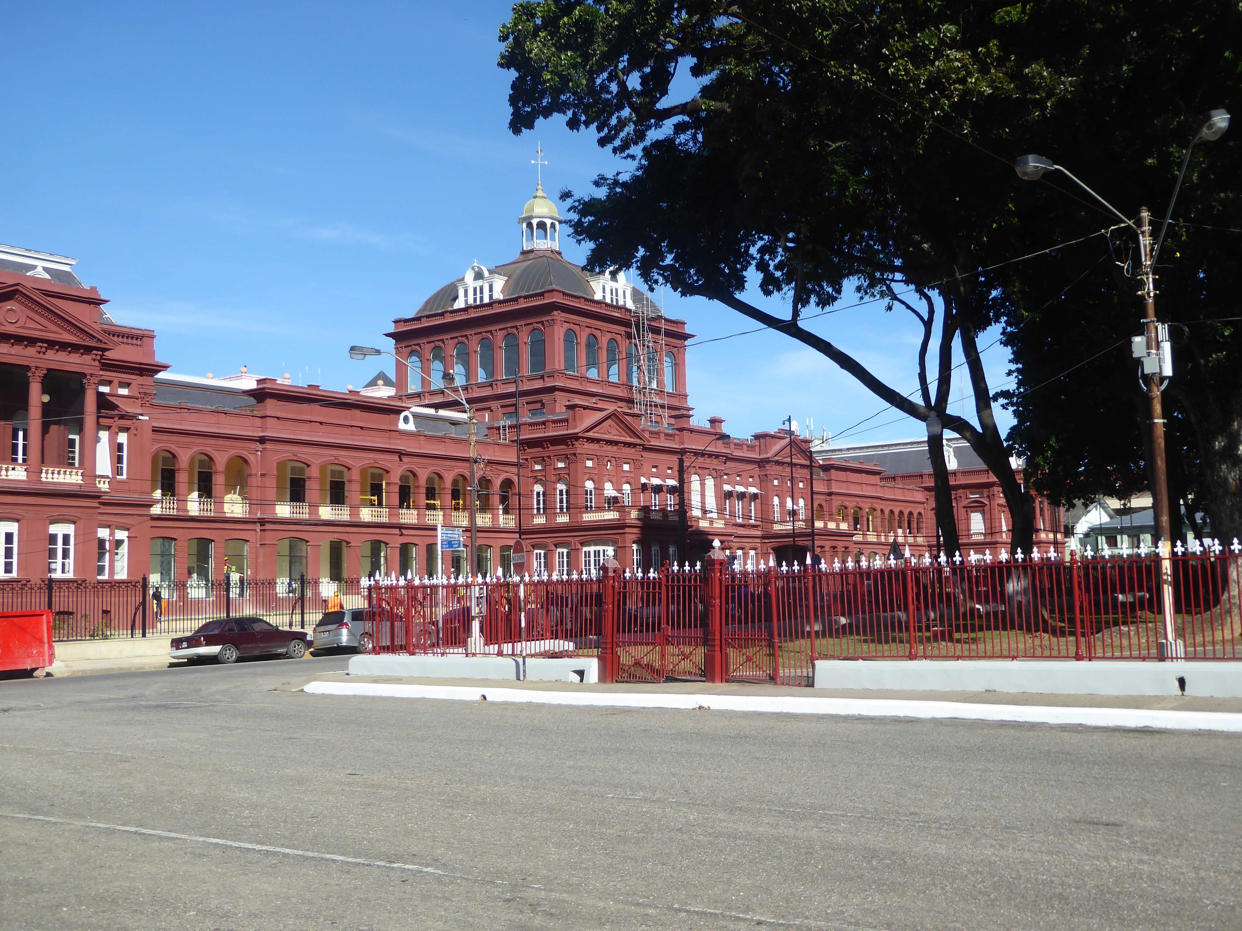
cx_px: 621
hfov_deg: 47.9
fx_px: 1399
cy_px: 466
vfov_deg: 36.8
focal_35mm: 39
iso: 80
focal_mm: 6.7
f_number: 3.7
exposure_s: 1/640
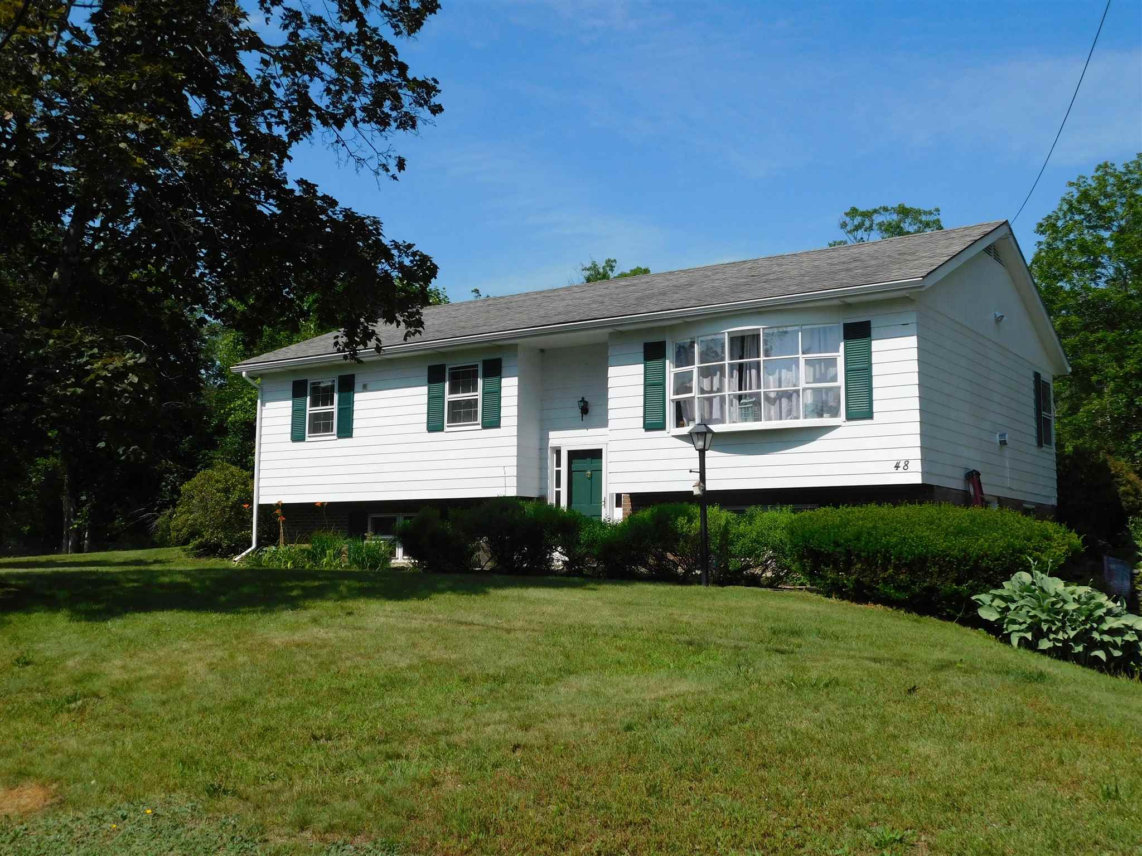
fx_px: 1188
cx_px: 571
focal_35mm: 36
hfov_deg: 51.4
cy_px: 428
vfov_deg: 39.7
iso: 125
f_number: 7
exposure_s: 1/500
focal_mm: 6.3
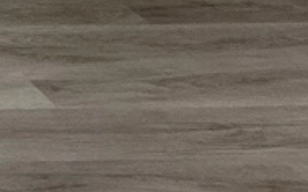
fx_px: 948
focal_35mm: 113
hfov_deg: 12.1
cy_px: -452
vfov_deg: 8.7
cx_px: -548
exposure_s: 1/99
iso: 80
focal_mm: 2.2
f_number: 2.2
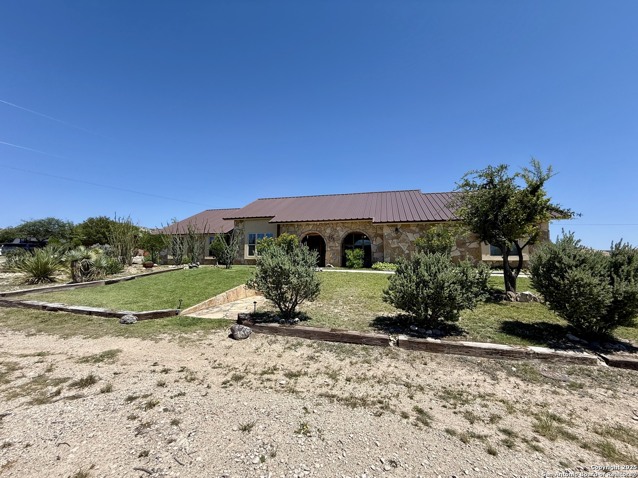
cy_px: 239
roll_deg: -0.5
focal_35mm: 14
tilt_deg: +4.5
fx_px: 258
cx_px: 319
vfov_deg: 85.7
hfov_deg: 102.1
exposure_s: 1/2092
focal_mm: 2.22
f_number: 2.2
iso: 50
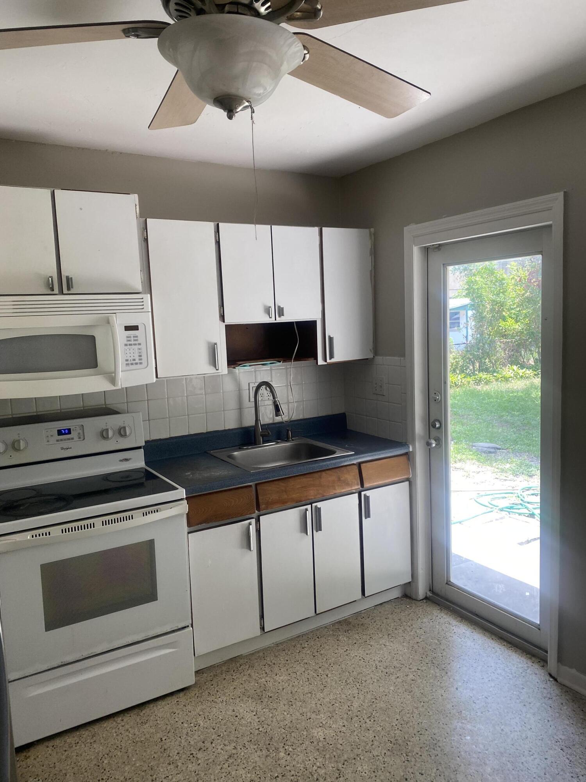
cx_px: 293
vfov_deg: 67.3
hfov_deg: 53.1
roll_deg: +2.1
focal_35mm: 26
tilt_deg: -5.5
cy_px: 391
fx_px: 587
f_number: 1.8
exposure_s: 1/121
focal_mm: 4.25
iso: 80
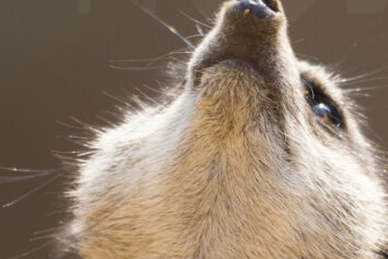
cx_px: 236
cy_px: 172
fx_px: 18523
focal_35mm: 1718
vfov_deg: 0.8
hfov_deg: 1.2
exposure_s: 1/500
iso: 640
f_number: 7.1
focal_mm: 400
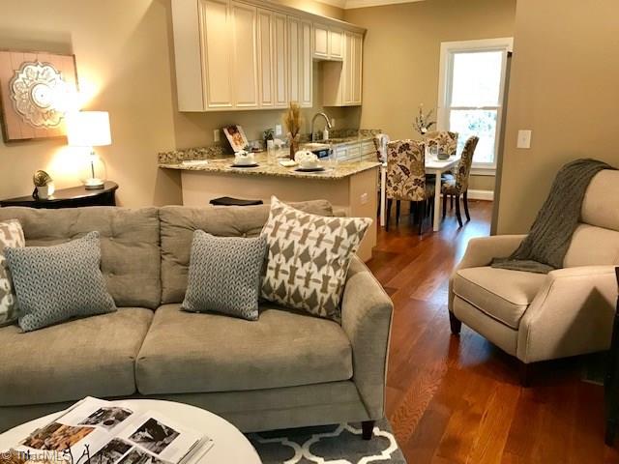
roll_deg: +0.3
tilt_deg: -13.5
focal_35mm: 28
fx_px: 501
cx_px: 310
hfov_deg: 63.4
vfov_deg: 49.7
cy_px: 232
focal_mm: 3.99
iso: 50
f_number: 1.8
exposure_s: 1/15
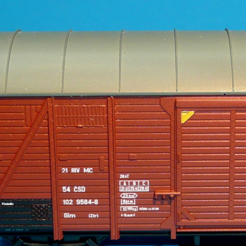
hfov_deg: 15.6
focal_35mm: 111
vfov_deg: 15.6
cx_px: 204
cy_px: 173
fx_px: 892
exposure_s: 1/50
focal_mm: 6.5
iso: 100
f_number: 3.9
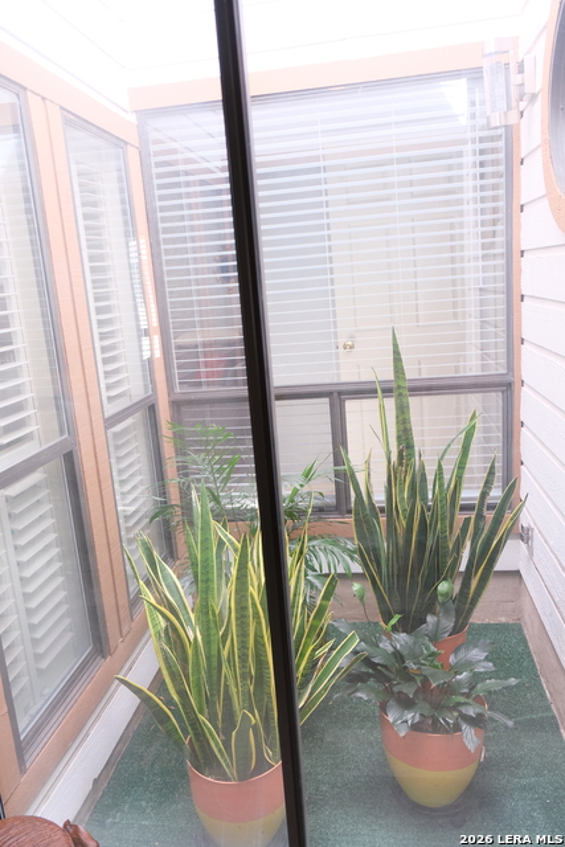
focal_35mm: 27
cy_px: 424
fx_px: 635
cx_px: 282
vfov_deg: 67.4
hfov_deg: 48.0
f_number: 2.8
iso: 800
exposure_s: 1/30
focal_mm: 18
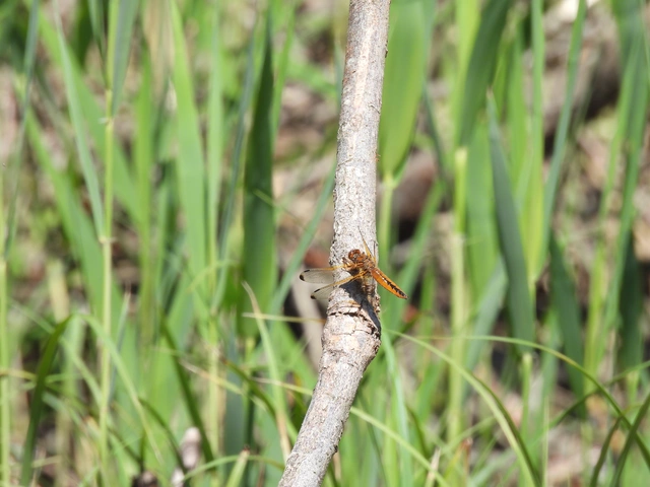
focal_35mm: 850
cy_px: 244
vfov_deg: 1.7
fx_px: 15961
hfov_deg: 2.3
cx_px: 325
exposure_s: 1/250
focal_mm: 152
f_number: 6.3
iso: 100
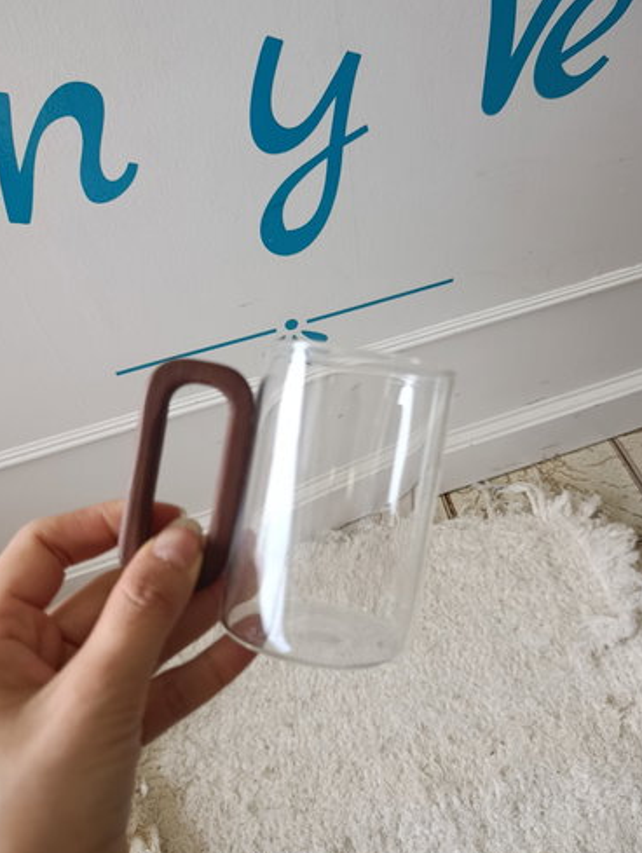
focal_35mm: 25
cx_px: 340
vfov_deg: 69.3
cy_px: 421
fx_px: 617
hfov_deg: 54.9
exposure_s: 1/100
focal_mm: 6.11
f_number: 1.65
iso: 181
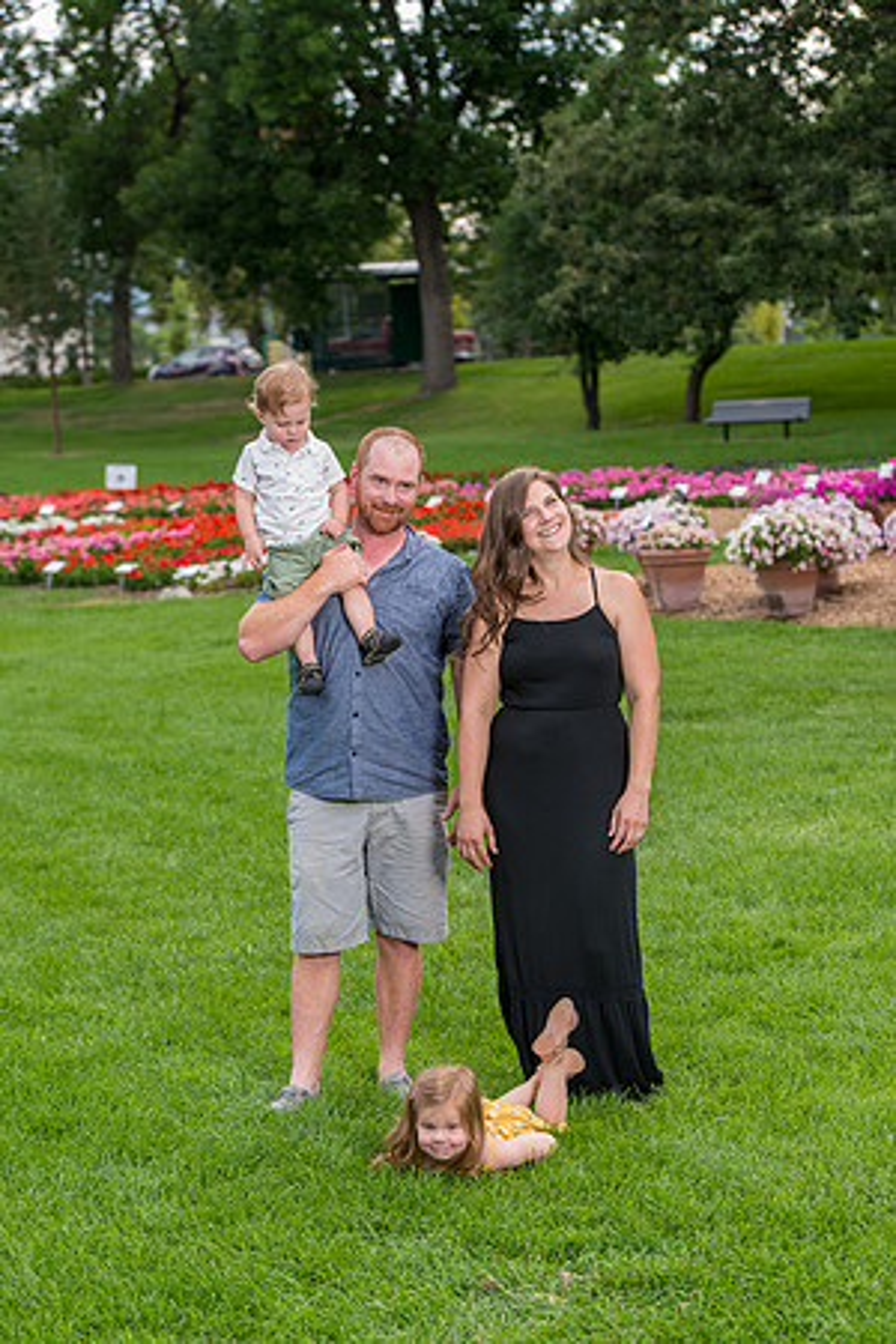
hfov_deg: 15.9
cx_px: 448
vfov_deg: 23.6
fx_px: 3210
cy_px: 672
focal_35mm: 86
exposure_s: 1/250
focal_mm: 86
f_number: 5
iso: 200
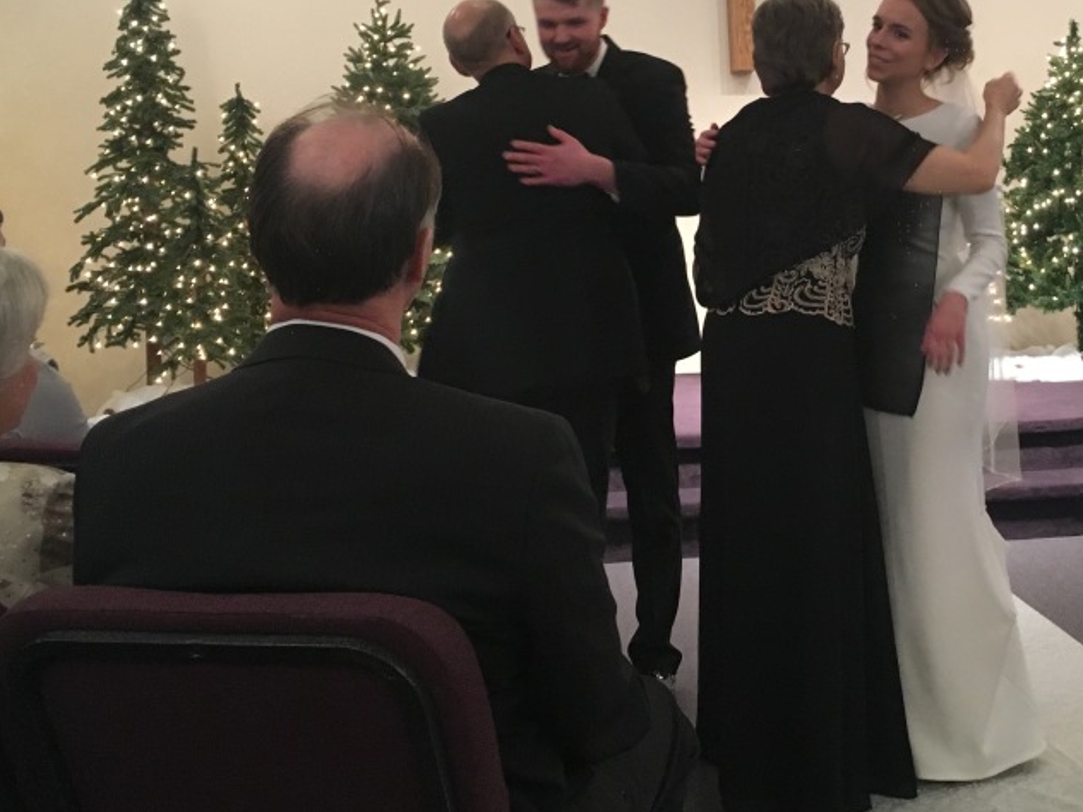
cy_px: 228
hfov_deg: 39.7
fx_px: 1470
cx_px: 764
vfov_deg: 30.5
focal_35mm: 47
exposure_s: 1/20
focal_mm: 4.15
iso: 200
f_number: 2.2
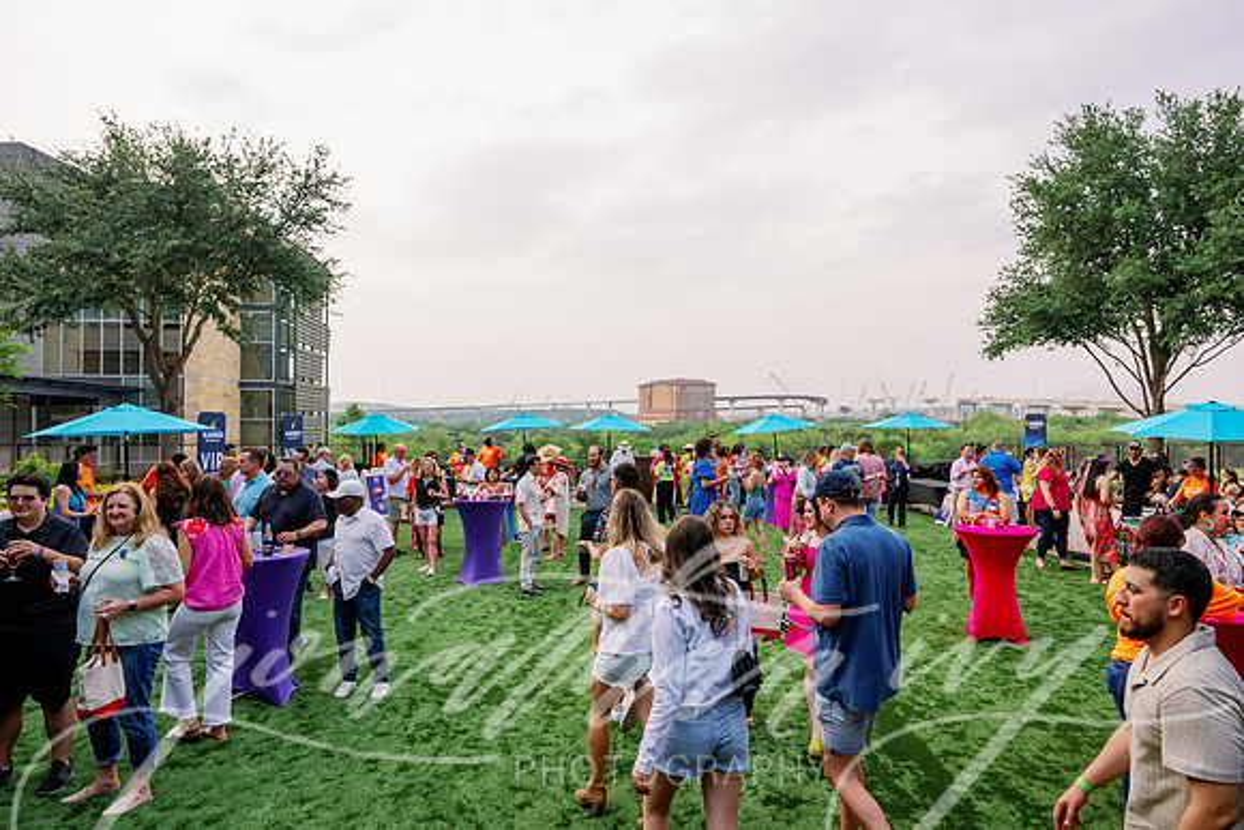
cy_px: 415
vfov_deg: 53.2
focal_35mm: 24
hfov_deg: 73.7
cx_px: 622
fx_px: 829
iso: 640
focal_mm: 24
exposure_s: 1/500
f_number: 5
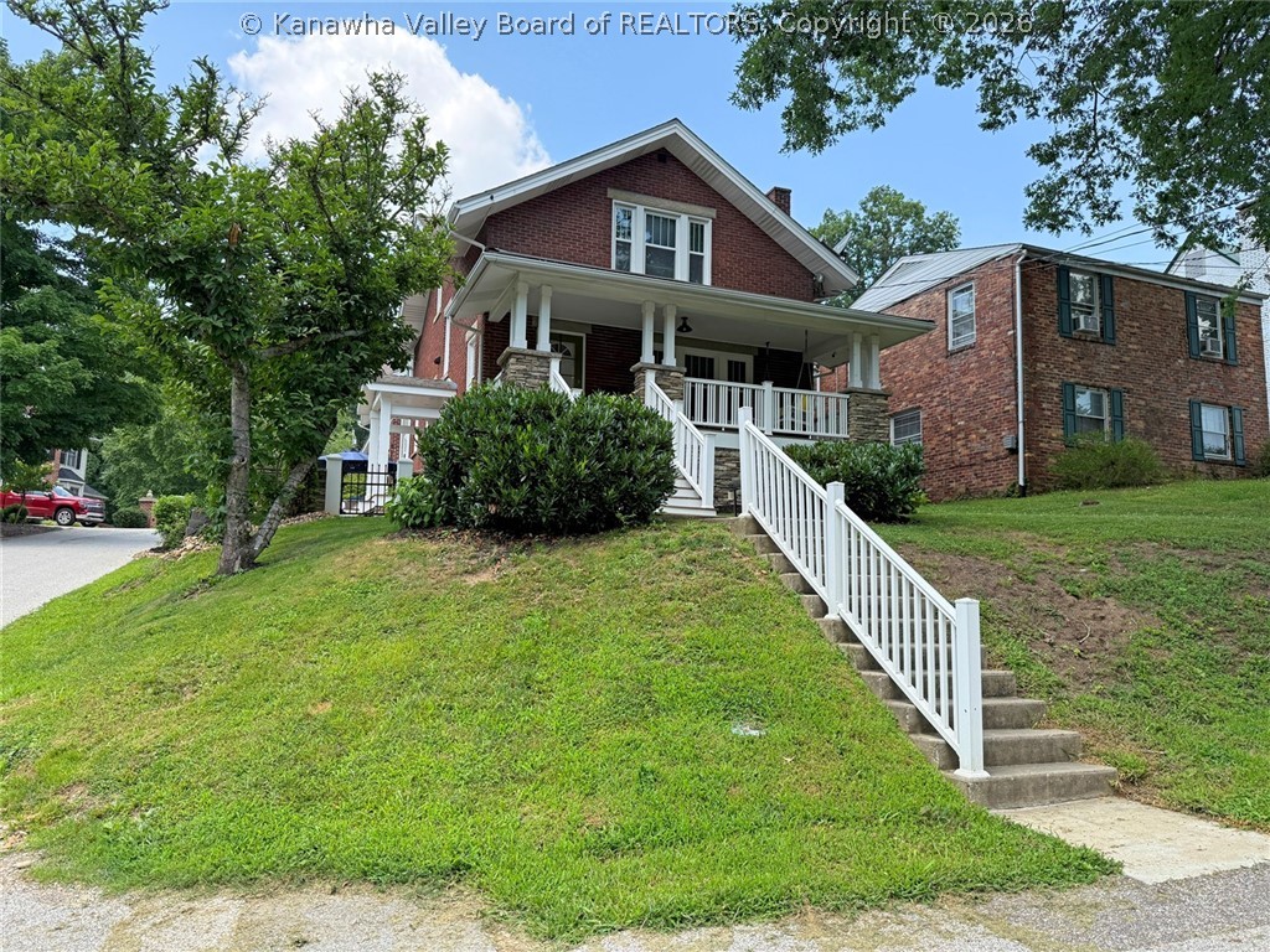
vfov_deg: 56.8
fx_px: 881
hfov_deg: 71.6
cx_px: 635
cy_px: 476
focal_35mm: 24
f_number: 1.78
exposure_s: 1/1410
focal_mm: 6.76
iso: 100
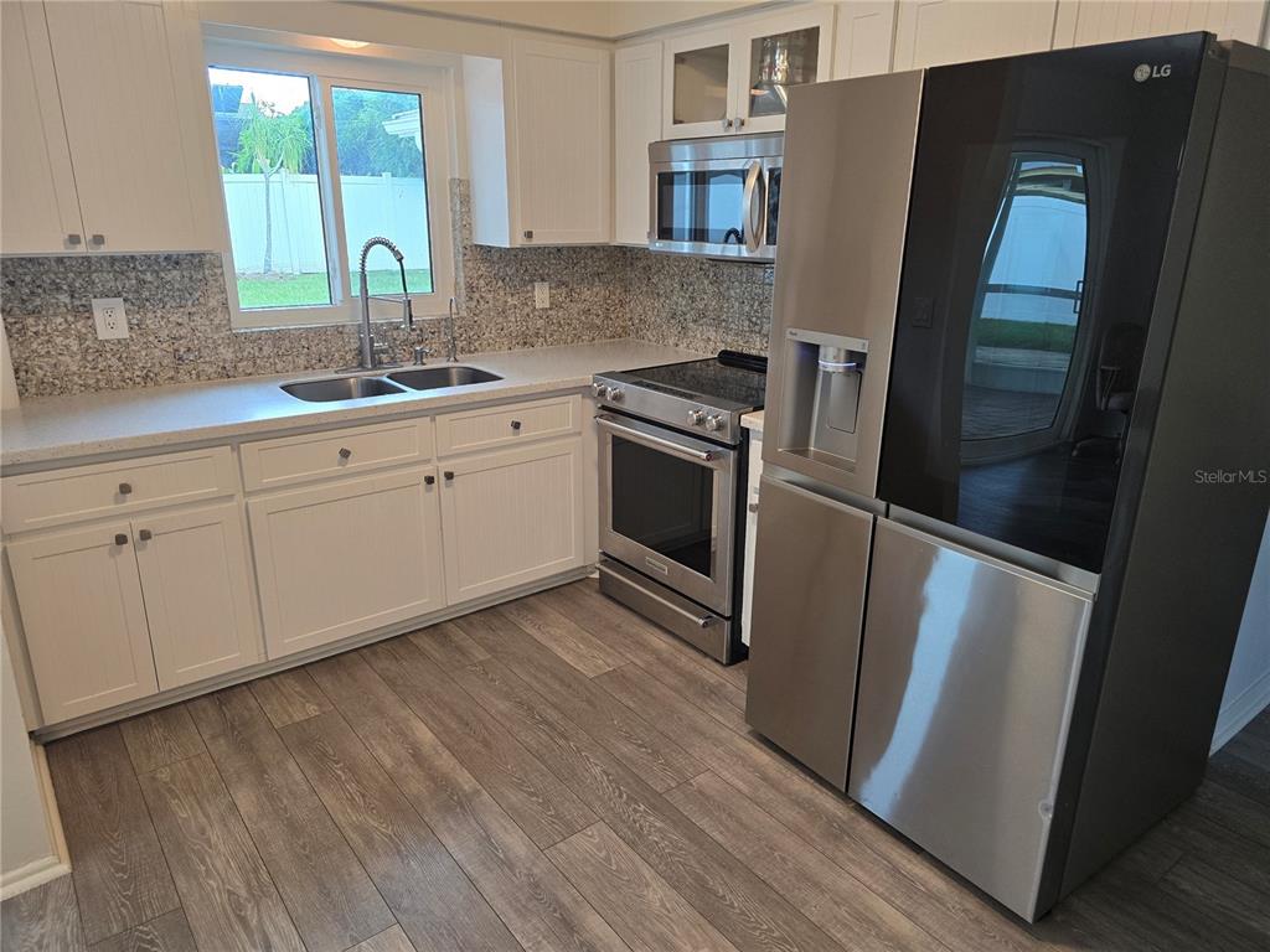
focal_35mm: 23
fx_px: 844
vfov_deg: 58.9
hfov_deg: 73.9
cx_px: 635
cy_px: 476
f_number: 1.7
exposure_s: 1/120
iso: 250
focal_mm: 6.3
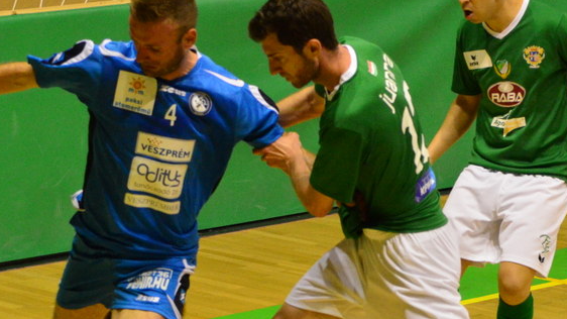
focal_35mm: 229
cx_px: 335
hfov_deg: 9.4
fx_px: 3443
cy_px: 316
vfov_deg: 5.3
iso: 5000
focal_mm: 82
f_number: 4.5
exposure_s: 1/500
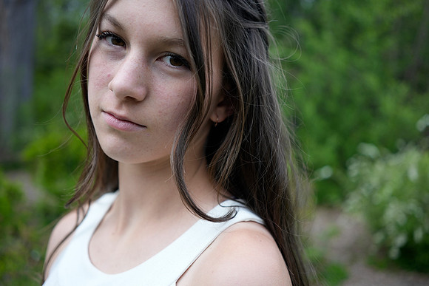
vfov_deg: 37.9
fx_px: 417
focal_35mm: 35
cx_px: 214
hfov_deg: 54.4
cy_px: 143
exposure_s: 1/400
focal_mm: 35
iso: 400
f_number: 2.8
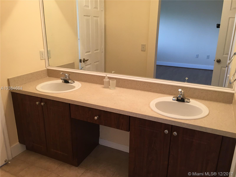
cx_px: 118
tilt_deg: -18.0
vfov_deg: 48.2
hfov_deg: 61.7
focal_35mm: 29
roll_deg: -0.2
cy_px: 88
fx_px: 198
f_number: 2.2
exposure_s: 1/30
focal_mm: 4.15
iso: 40
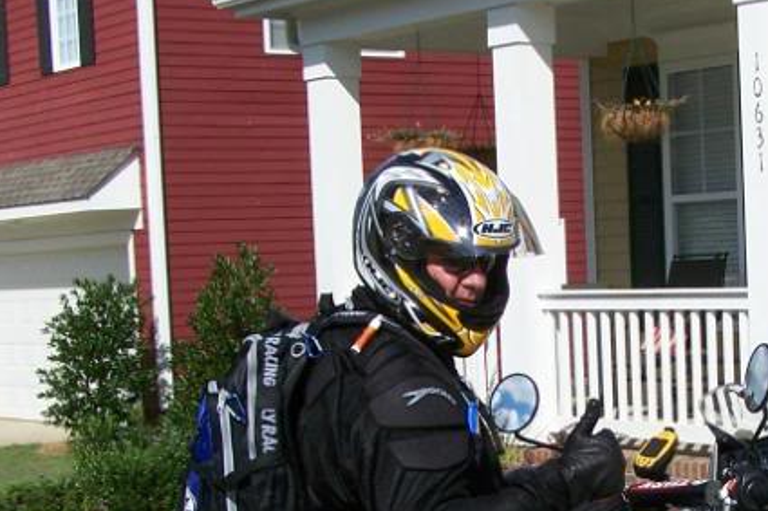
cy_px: 491
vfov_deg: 14.3
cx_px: 609
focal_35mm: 94
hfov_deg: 21.4
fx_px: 2004
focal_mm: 6.3
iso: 80
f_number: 5.6
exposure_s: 1/1000
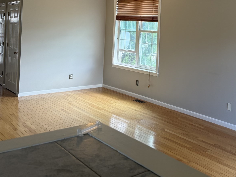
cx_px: 173
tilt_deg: +0.1
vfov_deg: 33.3
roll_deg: -2.4
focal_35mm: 42
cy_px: 33
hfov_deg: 43.6
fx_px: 286
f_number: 1.78
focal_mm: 6.76
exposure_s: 1/136
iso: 80
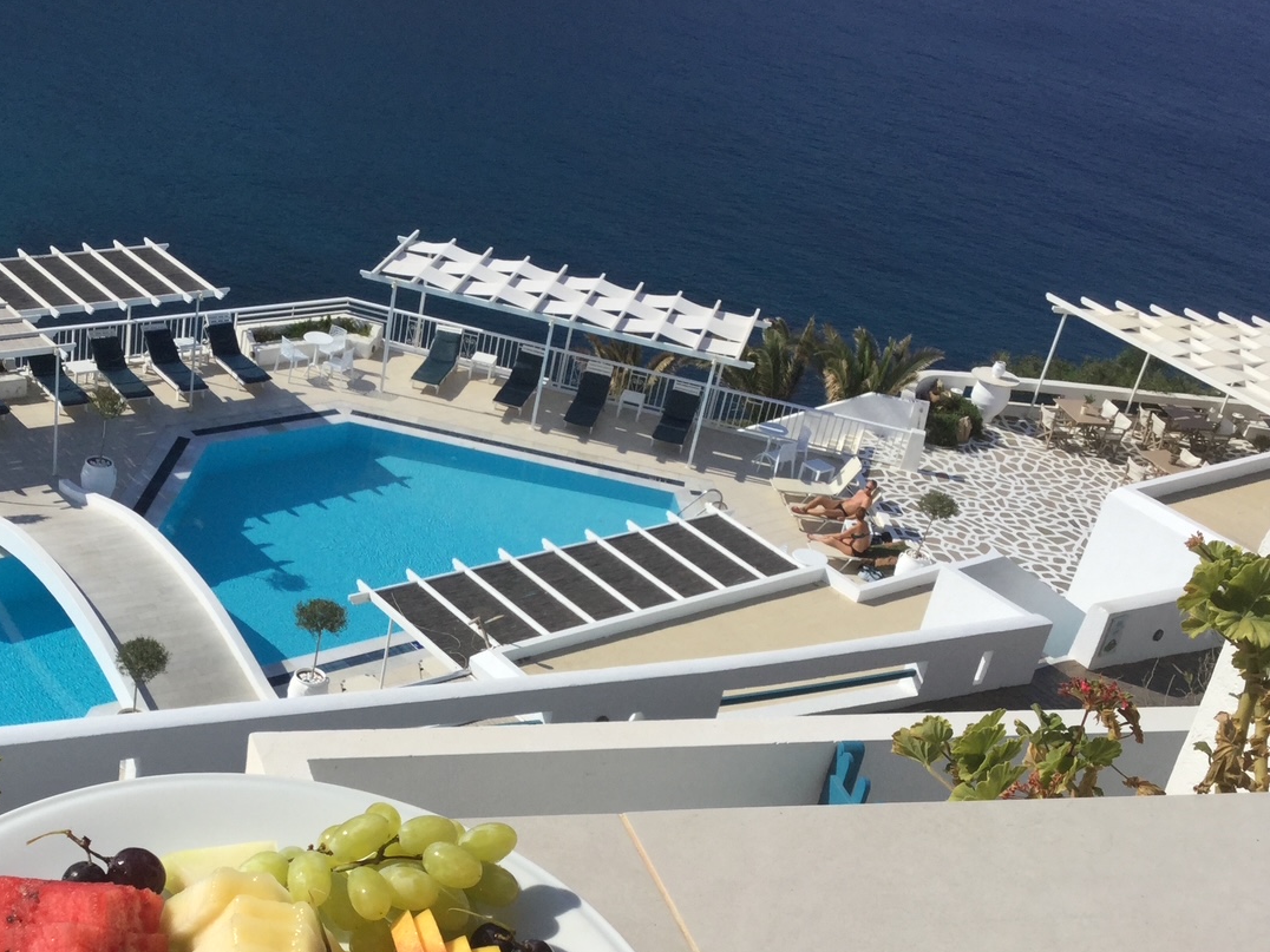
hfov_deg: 39.9
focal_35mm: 47
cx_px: 420
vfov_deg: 30.5
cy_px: 691
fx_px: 1724
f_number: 2.4
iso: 25
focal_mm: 3.3
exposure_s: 1/2398
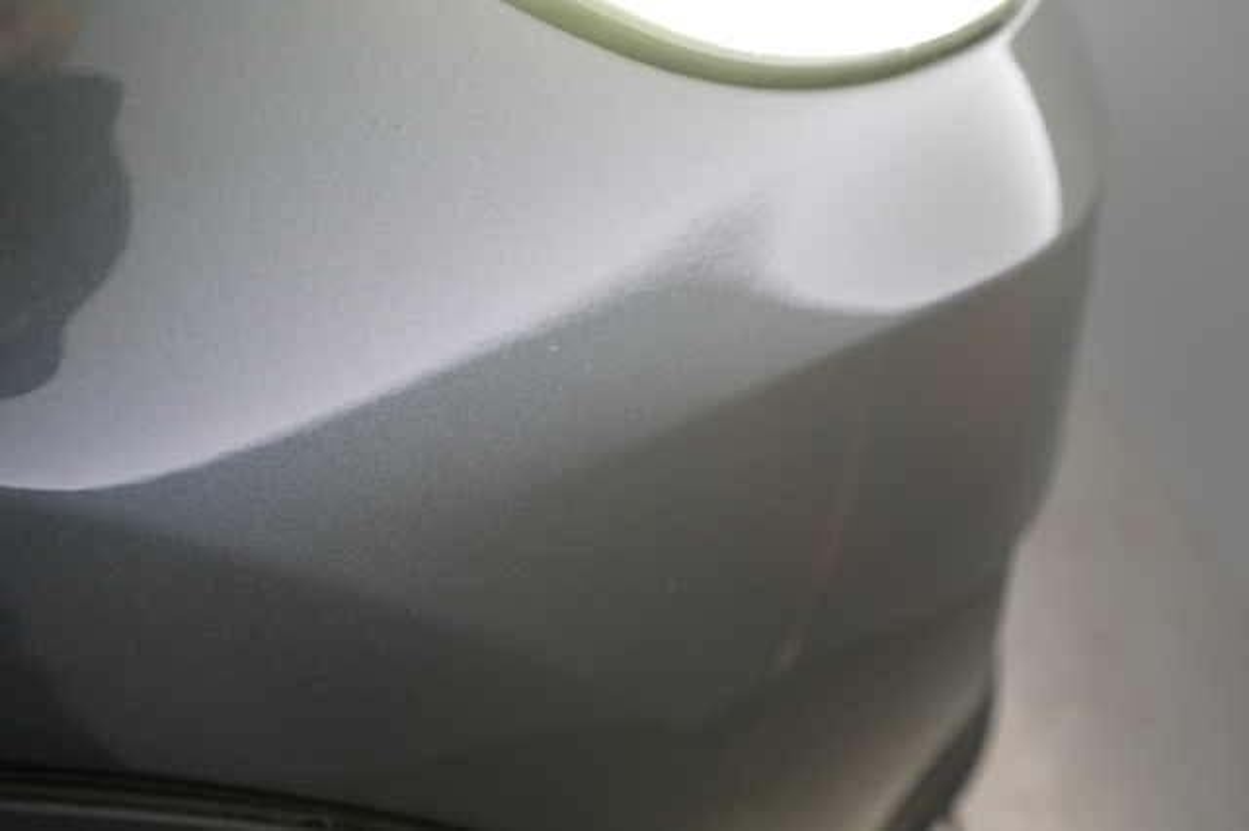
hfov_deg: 65.5
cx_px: 624
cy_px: 416
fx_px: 971
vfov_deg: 46.4
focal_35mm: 28
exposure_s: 1/100
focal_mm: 28
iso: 2500
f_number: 4.5
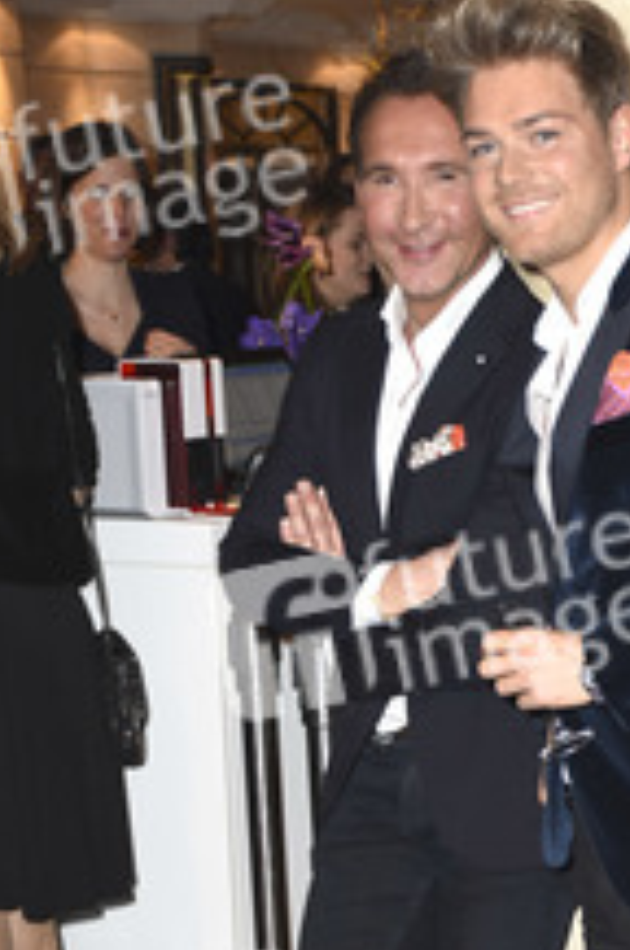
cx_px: 560
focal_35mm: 105
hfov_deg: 12.9
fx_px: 2765
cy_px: 836
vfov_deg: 19.2
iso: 640
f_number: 4.5
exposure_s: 1/100
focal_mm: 38
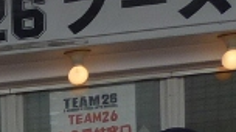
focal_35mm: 213
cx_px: -486
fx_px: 1331
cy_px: 430
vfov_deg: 5.3
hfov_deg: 8.4
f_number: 3.5
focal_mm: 5.2
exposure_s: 1/400
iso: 80
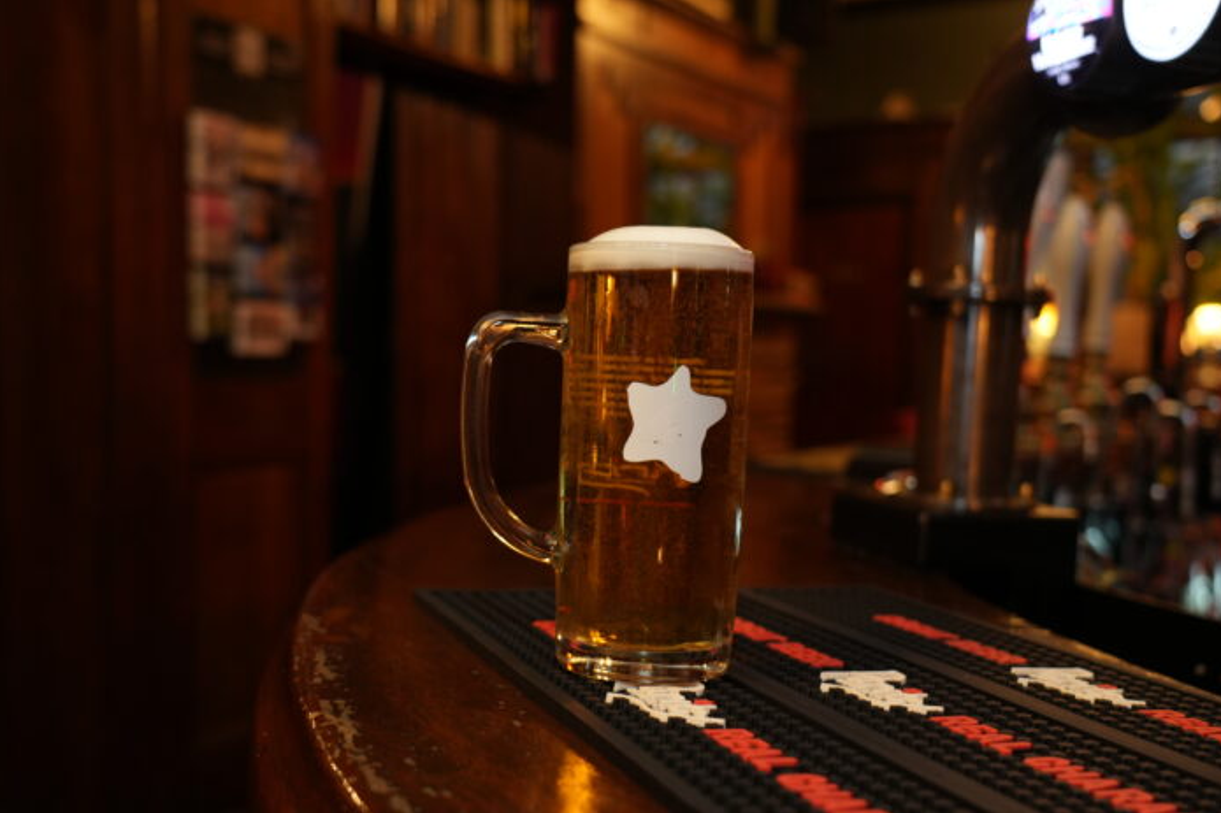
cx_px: 583
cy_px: 434
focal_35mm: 42
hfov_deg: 46.4
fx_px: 1424
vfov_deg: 31.9
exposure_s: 1/25
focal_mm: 38
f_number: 4
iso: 1250
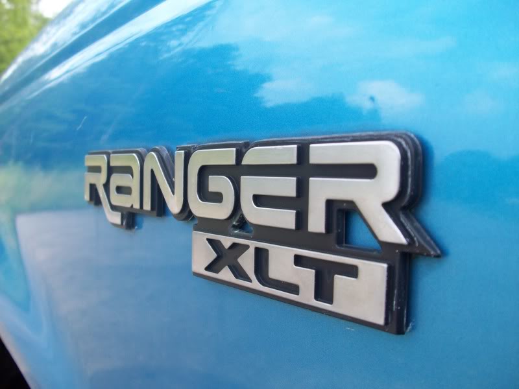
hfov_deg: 54.0
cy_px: 194
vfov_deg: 41.8
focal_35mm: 34
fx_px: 510
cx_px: 260
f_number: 2.8
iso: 64
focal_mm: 5.7
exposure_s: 1/147
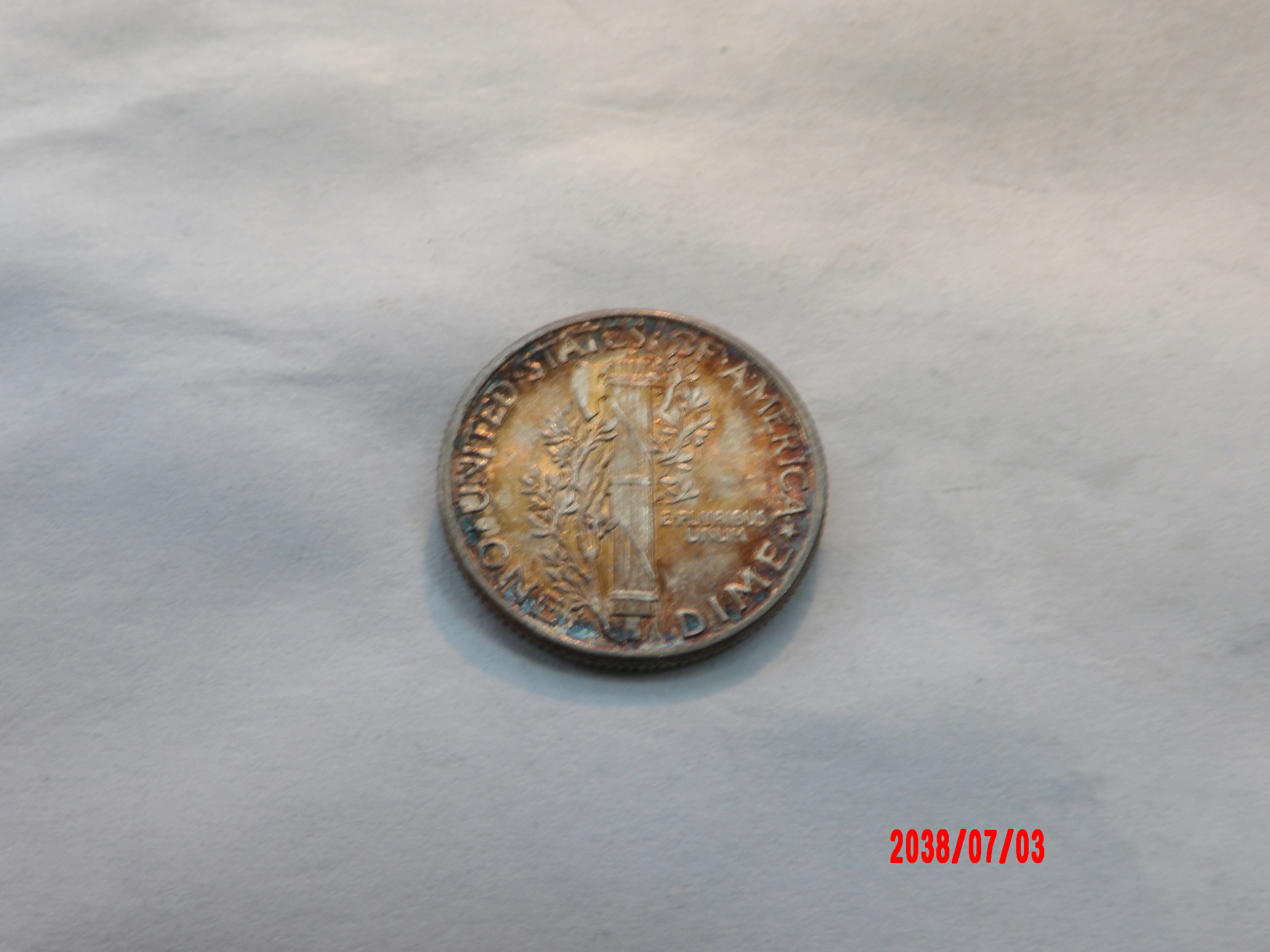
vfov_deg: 34.3
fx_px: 1541
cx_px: 635
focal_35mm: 42
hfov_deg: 44.8
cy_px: 476
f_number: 4.9
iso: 231
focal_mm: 7.6
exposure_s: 1/15
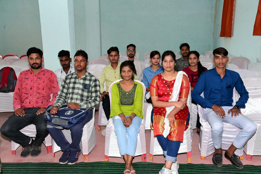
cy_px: 87
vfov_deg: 37.9
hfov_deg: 54.4
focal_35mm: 35
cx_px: 130
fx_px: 254
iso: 1250
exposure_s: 1/100
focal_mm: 35
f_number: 6.3
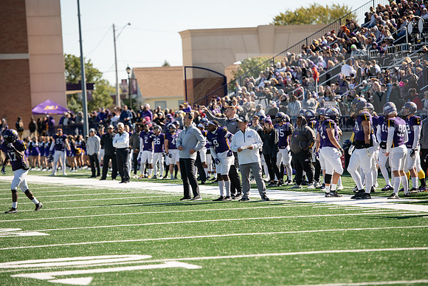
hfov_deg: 12.1
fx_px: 2021
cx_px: 214
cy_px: 143
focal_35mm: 170
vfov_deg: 8.1
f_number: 4
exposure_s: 1/1600
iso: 250
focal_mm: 170
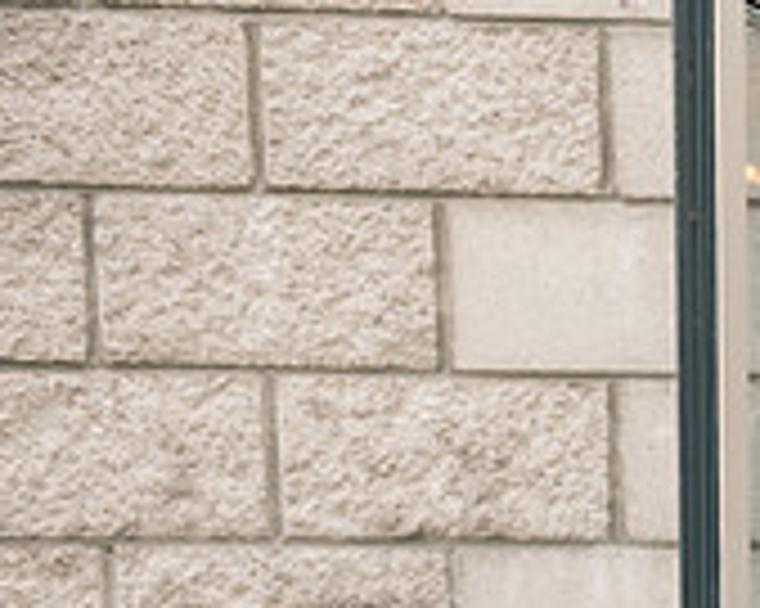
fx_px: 2315
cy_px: 817
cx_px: 1237
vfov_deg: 14.3
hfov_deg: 16.5
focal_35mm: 103
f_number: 3.5
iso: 100
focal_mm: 32
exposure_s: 1/200
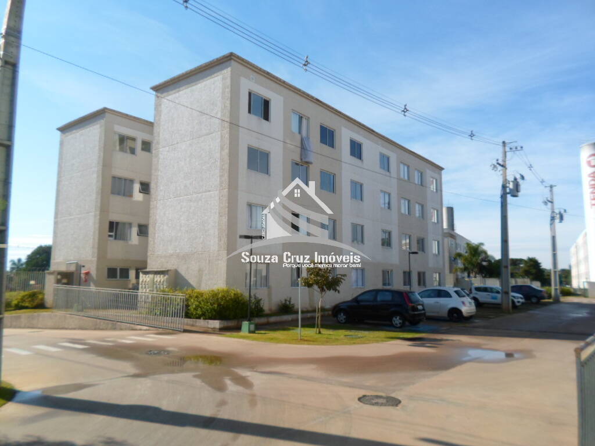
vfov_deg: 54.9
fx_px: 430
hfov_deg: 69.4
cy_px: 223
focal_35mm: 25
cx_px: 298
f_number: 2.5
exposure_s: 1/1500
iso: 80
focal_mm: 4.5
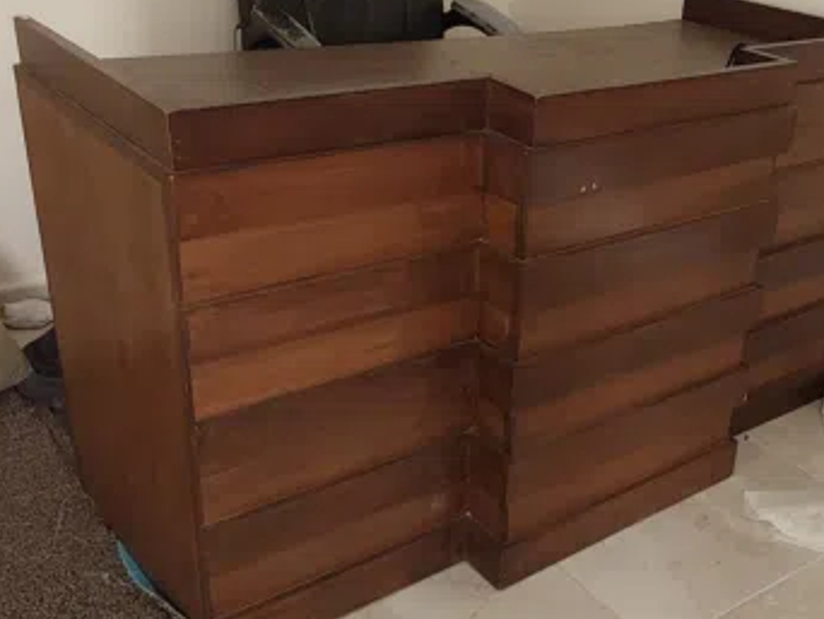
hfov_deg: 42.9
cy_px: 349
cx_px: 585
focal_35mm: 43
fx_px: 1024
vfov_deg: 33.6
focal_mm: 5.06
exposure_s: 1/25
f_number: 1.8
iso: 640
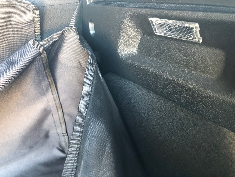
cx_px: 118
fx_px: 190
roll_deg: +6.8
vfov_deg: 49.7
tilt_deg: -28.5
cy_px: 88
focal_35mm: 28
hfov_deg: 63.4
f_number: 1.8
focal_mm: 4
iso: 100
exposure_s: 1/12
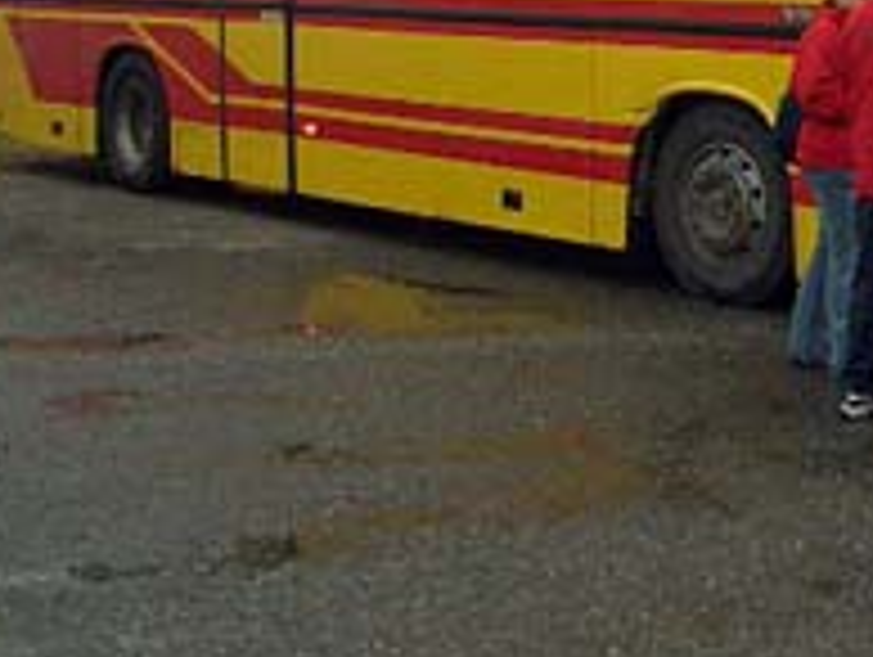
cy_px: 4
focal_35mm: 81
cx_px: 734
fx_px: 2045
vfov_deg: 17.8
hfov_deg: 23.6
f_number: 2.6
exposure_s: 1/250
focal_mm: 5.8
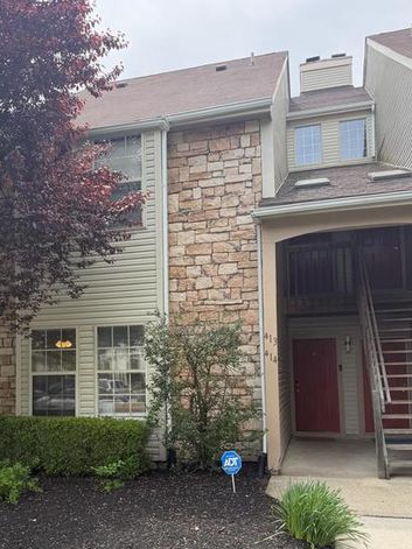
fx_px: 540
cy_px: 333
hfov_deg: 41.5
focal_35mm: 34
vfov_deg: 53.5
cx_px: 153
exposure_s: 1/1464
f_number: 1.78
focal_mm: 6.76
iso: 100
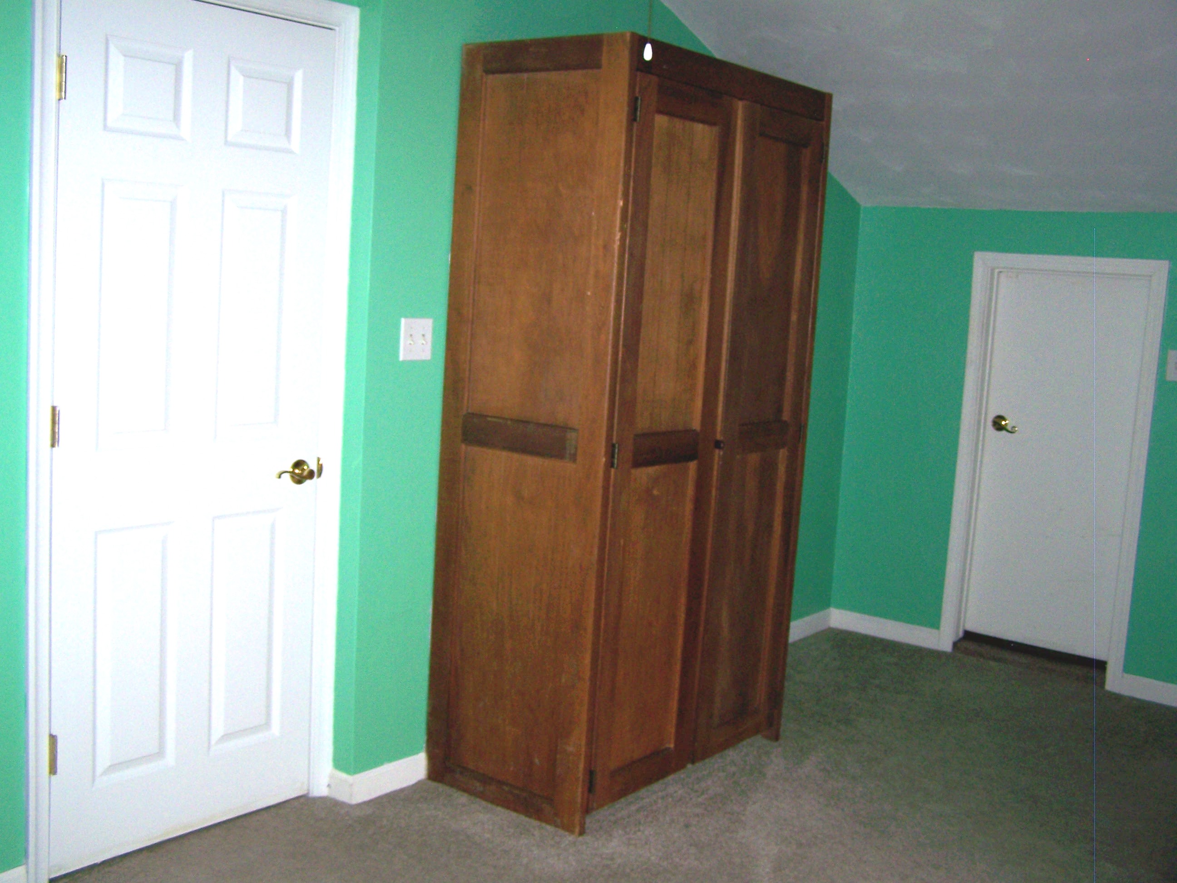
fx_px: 1292
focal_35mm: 38
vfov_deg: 37.7
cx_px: 588
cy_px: 442
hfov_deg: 49.0
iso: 80
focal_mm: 6.3
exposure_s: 1/60
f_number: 2.8
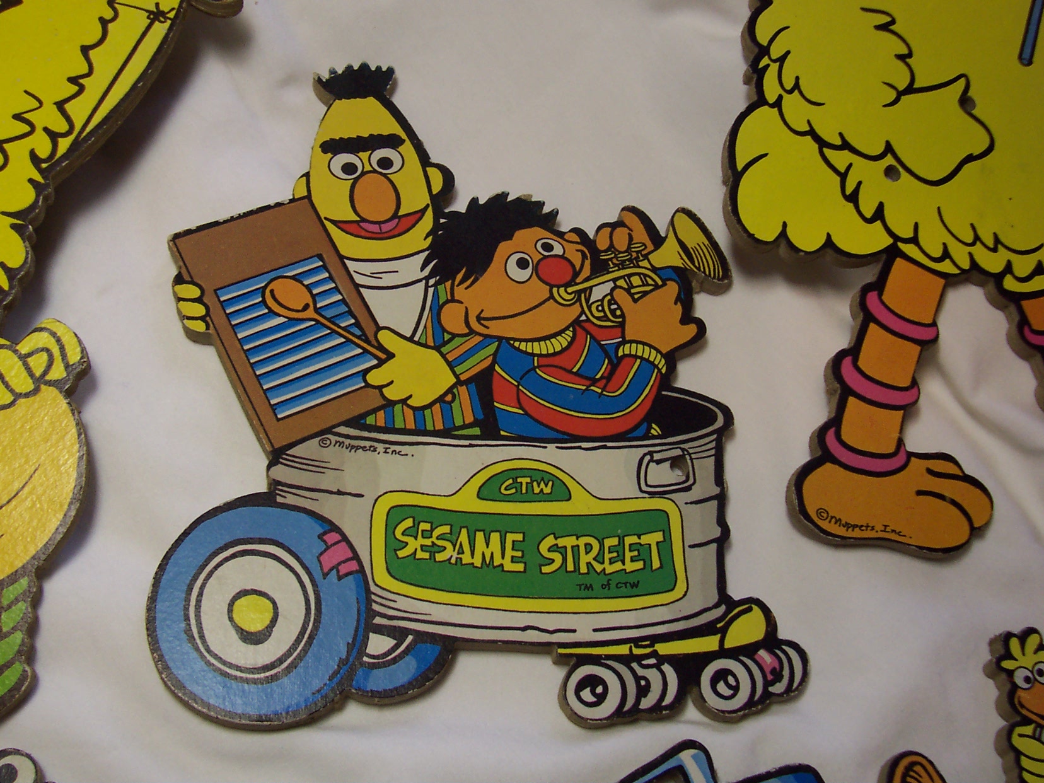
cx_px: 522
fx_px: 1116
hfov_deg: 50.1
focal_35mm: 37
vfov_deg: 38.7
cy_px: 392
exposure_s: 1/45
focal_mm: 5.6
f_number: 2.8
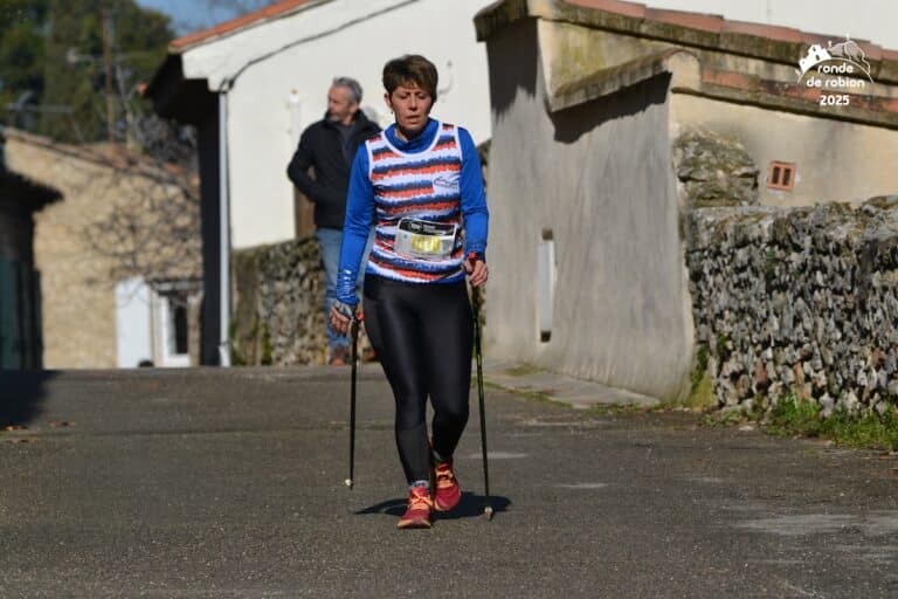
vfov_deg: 3.8
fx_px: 8979
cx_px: 449
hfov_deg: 5.7
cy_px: 300
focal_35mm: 360
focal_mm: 240
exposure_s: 1/2000
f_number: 7.1
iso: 320
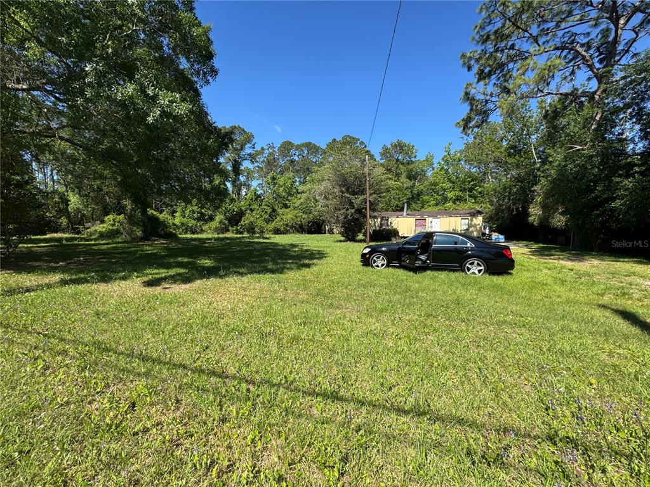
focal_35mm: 14
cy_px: 244
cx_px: 325
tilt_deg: -4.5
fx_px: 263
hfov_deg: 102.1
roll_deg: -0.8
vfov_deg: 85.7
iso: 50
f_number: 2.2
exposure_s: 1/956
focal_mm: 2.22
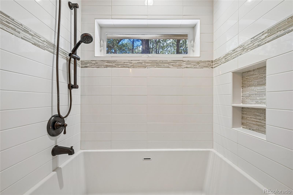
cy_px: 98
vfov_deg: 81.2
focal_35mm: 14
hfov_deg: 104.3
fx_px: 114
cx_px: 146
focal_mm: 14
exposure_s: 1/15
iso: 280
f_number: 10
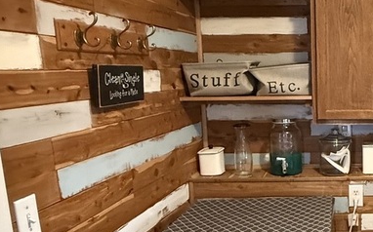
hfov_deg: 42.0
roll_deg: -0.1
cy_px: 148
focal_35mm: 42
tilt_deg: -10.0
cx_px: 358
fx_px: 427
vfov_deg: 30.3
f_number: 2.2
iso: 1000
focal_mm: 2.22
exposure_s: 1/40
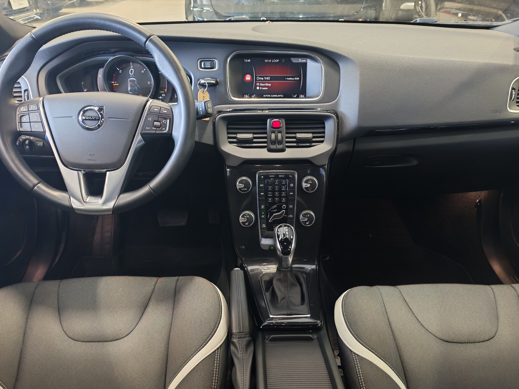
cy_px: 194
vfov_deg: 45.4
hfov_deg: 58.4
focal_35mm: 31
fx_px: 465
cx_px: 260
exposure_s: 1/50
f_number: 1.9
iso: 800
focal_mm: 6.12
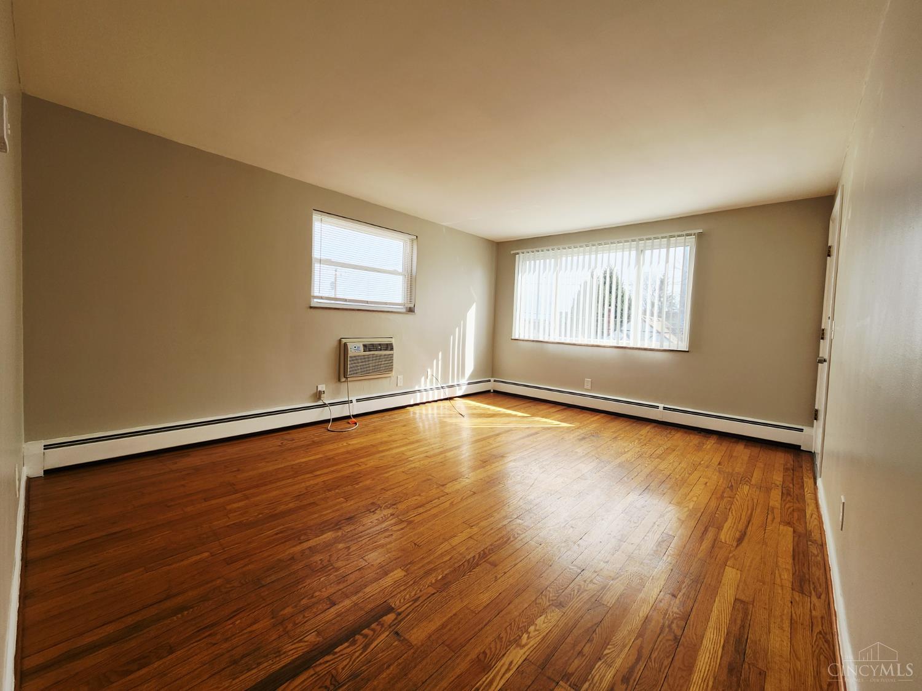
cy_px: 346
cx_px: 461
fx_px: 346
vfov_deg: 89.9
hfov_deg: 106.2
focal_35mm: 13
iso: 50
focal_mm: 2.2
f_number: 2.2
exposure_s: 1/262
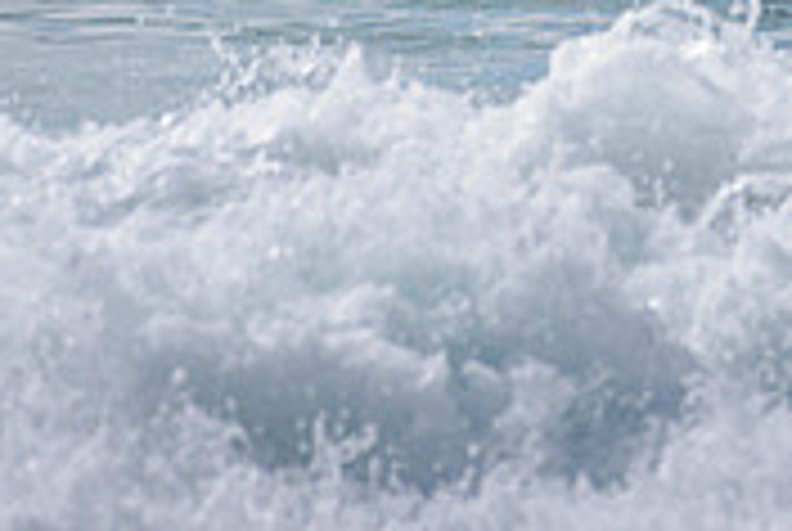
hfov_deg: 1.0
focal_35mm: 2018
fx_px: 44470
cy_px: -339
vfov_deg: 0.7
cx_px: 900
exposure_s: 1/2000
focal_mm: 500
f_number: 5.6
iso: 100
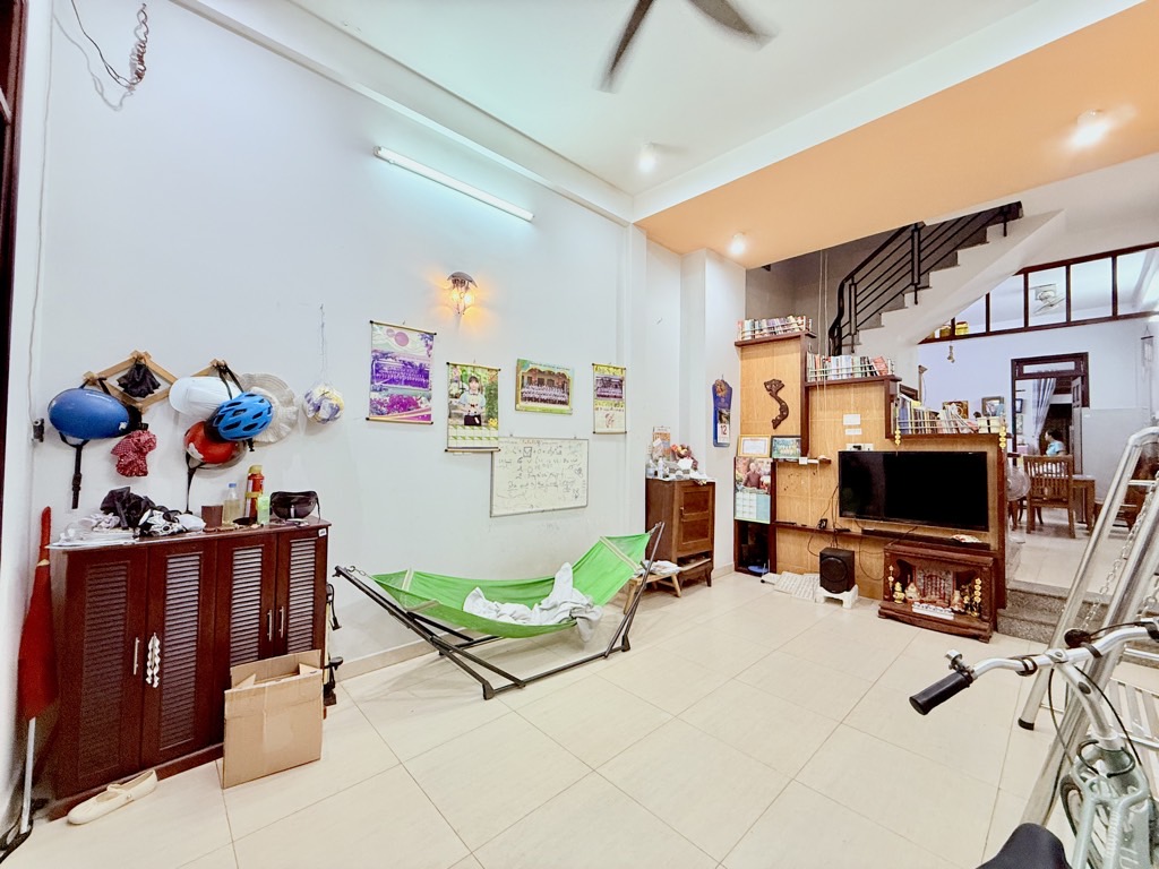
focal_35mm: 14
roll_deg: -0.8
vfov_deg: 85.7
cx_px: 580
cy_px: 434
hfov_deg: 102.1
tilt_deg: +1.7
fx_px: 469
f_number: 2.2
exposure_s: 1/50
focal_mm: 2.22
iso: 400
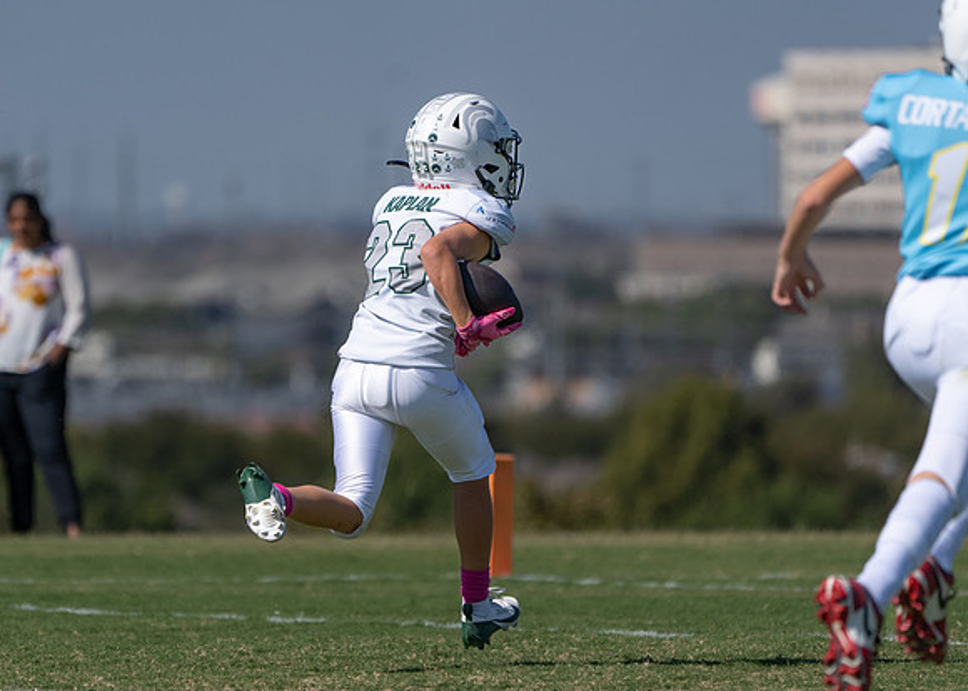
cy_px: 397
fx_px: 16067
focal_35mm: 585
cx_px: 389
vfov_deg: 2.5
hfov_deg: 3.5
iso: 100
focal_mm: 400
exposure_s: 1/1250
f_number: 5.6
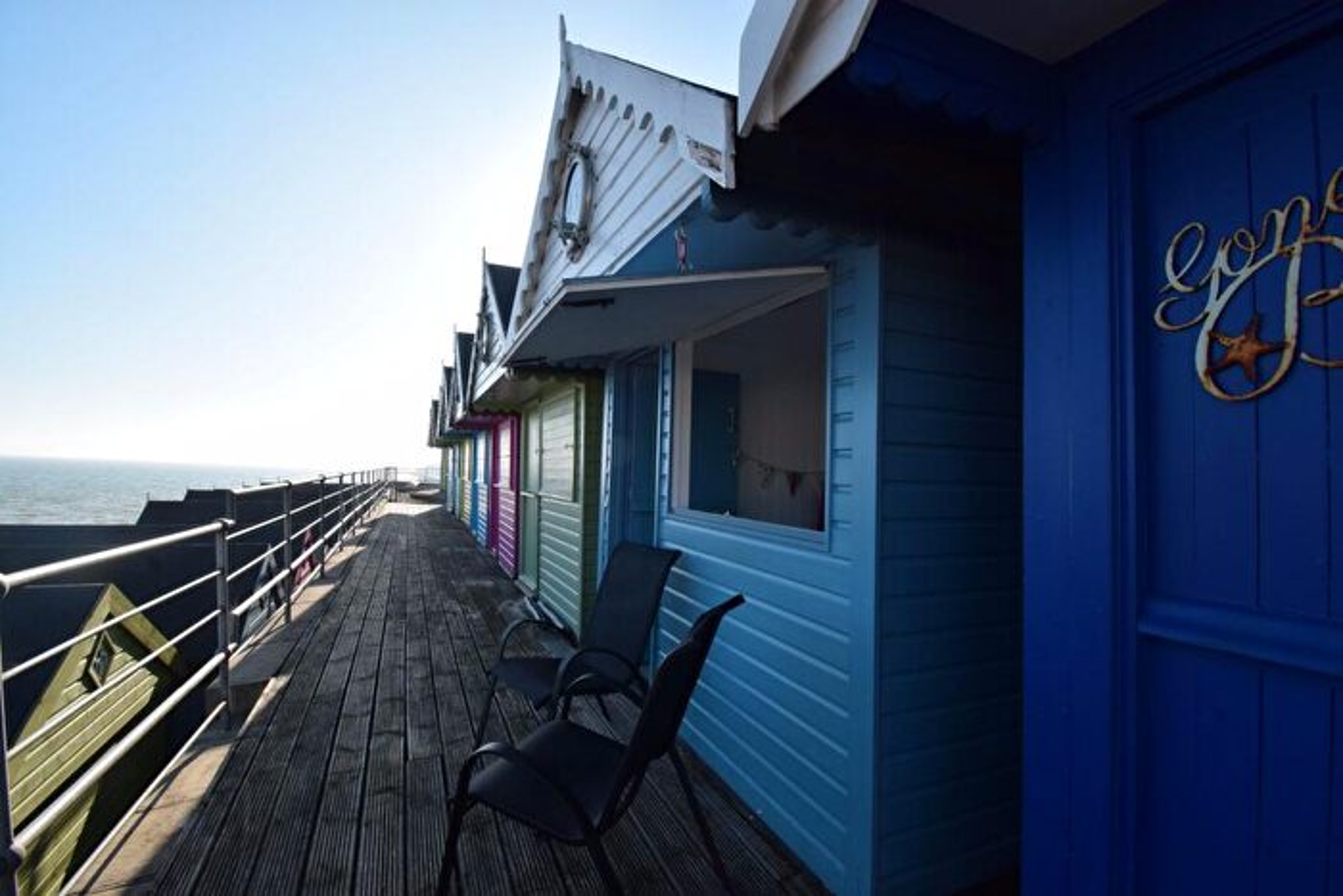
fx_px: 560
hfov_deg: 100.4
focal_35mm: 15
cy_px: 448
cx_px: 672
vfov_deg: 77.4
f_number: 11
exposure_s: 1/500
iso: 400
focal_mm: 10
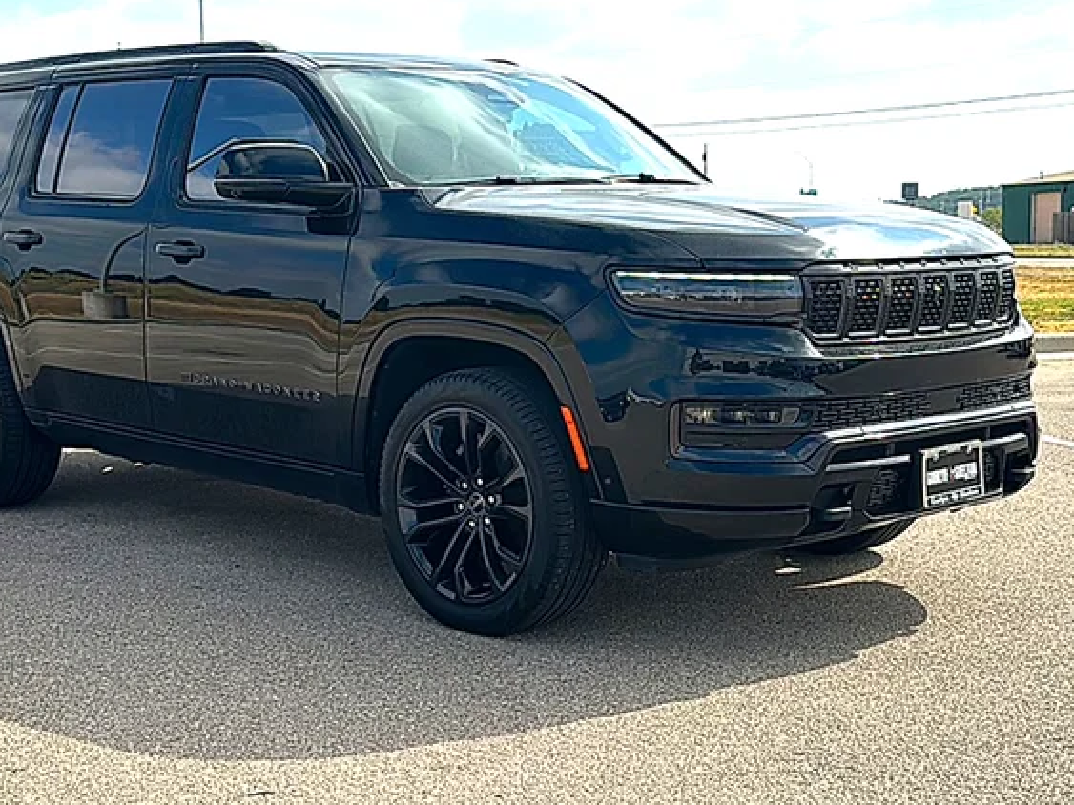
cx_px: 469
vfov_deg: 31.4
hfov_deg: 41.2
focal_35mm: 46
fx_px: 1427
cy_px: 335
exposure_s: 1/5291
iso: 80
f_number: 1.78
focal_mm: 6.86
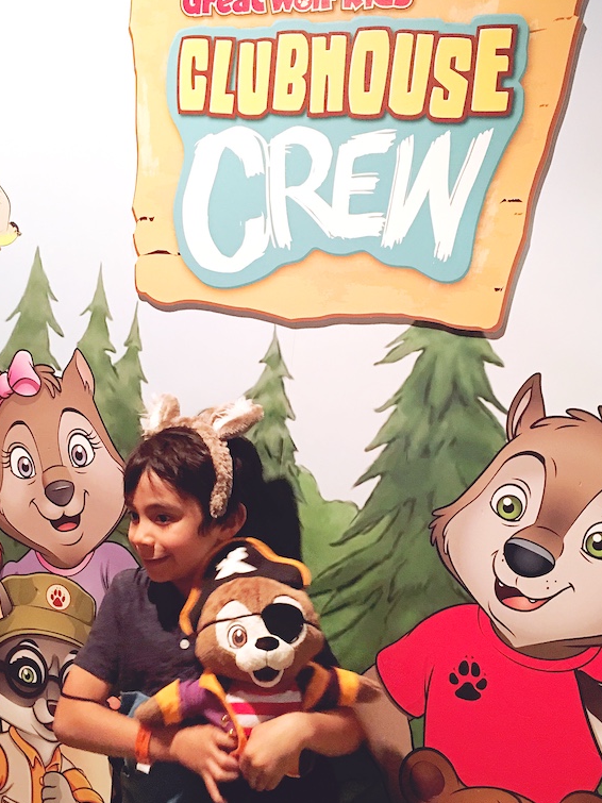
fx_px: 951
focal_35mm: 41
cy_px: 430
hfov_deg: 35.1
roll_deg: -5.8
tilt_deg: -6.8
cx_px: 278
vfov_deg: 45.7
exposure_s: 1/4
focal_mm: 4.15
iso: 125
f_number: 2.2
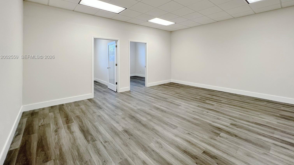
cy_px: 57
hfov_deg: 103.0
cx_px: 149
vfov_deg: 68.9
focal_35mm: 15
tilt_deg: +0.3
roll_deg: +0.3
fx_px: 117
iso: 125
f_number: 1.8
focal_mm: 1.57
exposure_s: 1/120
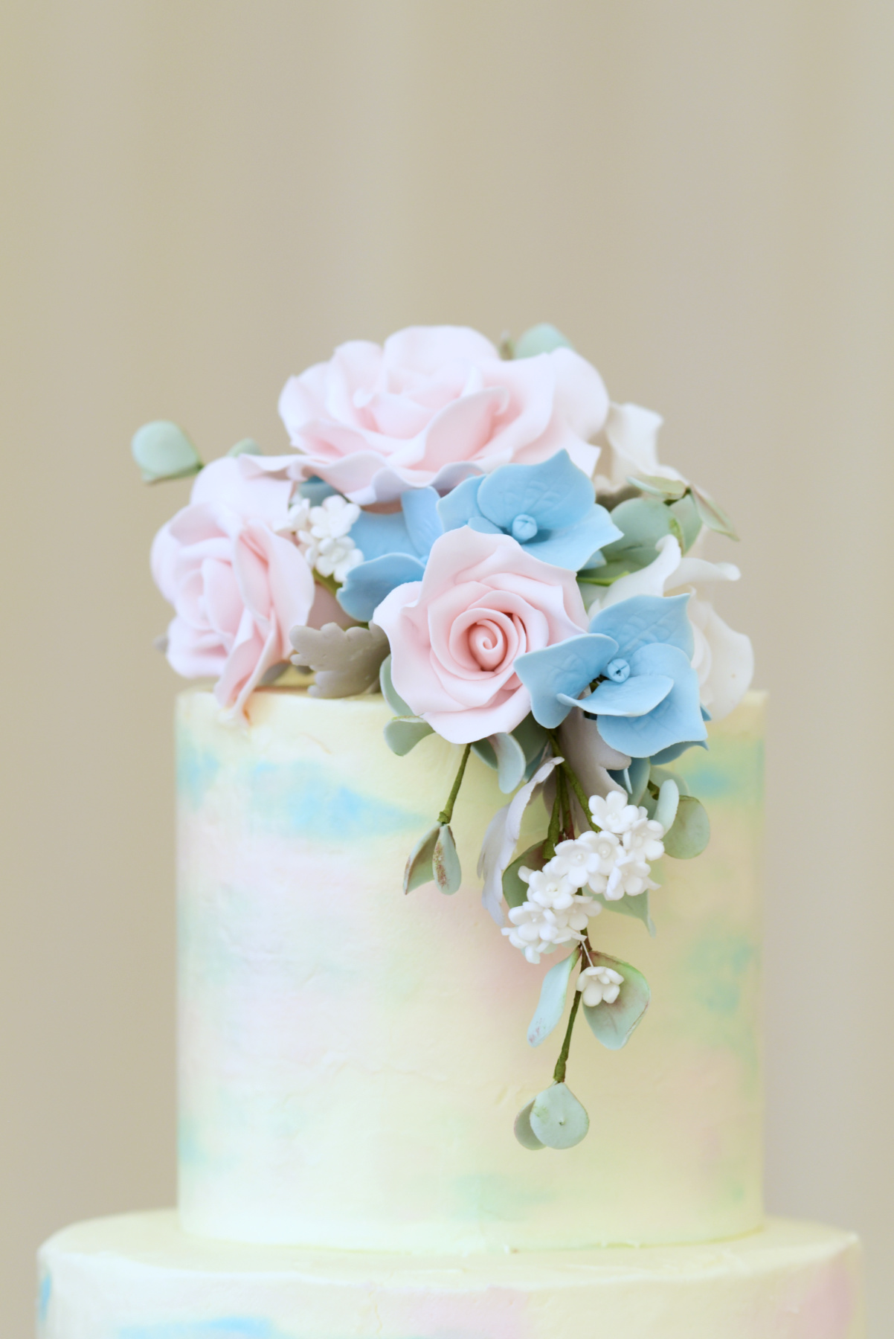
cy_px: 670
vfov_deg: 10.3
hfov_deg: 6.9
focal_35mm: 200
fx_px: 7441
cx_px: 447
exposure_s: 1/80
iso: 320
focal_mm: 200
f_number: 5.6
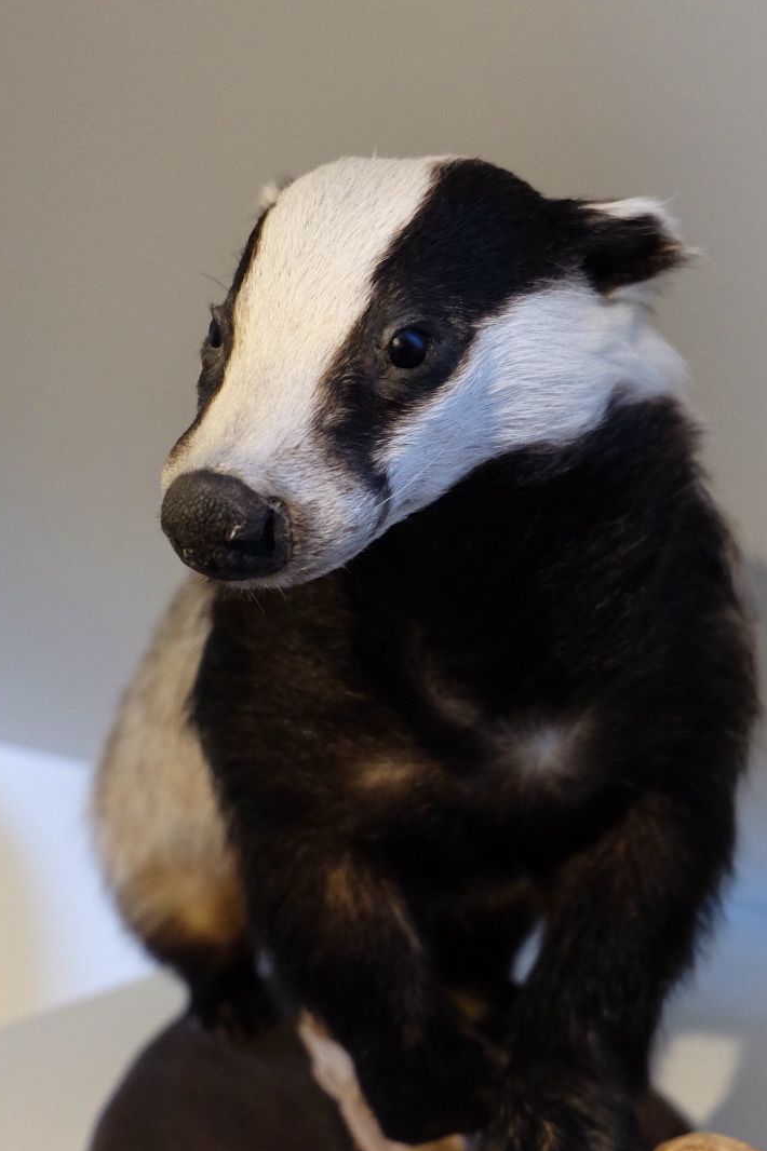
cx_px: 492
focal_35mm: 45
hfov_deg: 29.7
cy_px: 524
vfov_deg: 43.6
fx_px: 1439
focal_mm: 18
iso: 1600
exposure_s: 1/125
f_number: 2.8
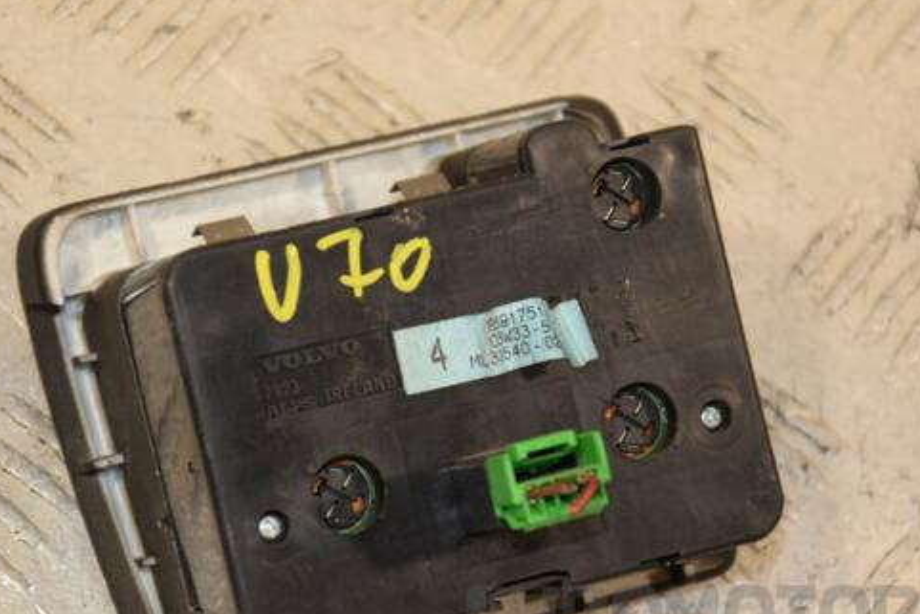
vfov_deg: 8.0
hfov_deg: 11.9
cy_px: 360
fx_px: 4397
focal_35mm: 172
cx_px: 430
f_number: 5.6
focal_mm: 92
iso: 800
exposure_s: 1/160
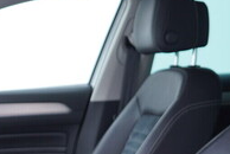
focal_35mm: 102
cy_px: 181
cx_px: -33
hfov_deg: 19.1
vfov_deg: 13.1
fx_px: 653
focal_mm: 24
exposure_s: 1/40
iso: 160
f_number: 2.8
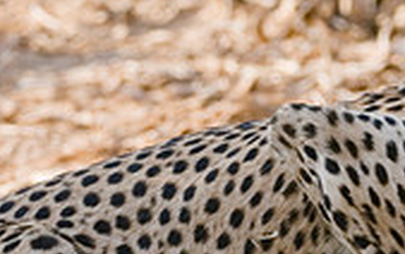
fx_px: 11590
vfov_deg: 1.3
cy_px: 173
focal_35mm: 1049
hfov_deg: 2.0
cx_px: 359
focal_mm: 200
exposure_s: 1/125
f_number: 6.3
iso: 200
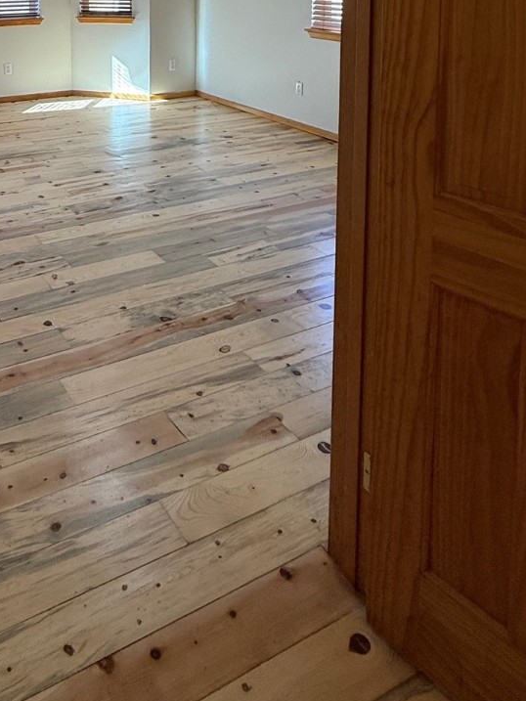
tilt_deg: -4.1
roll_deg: +2.0
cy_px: 12
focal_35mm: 30
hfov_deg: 42.5
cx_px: 42
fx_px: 608
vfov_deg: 49.7
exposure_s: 1/132
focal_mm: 2.22
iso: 64
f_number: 2.2
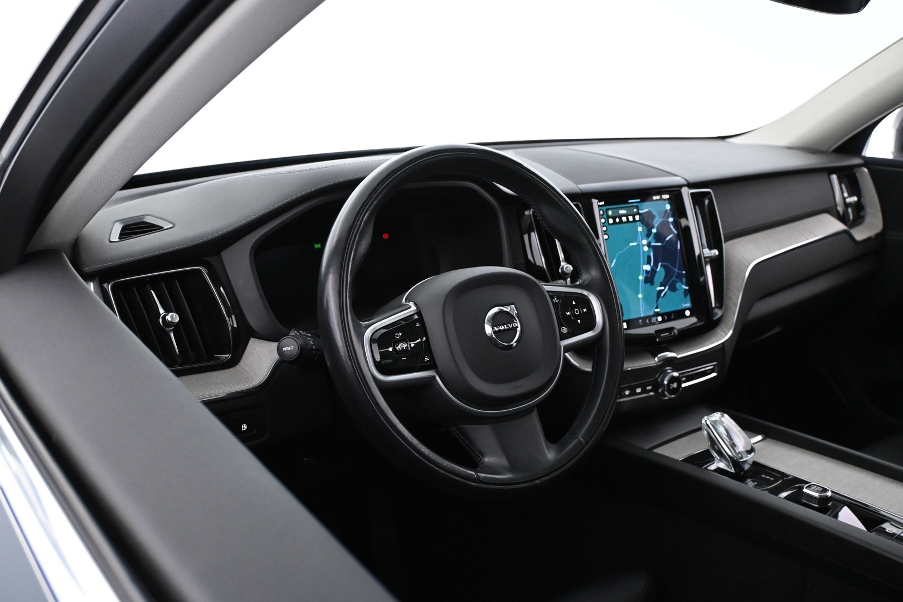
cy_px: 301
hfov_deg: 57.2
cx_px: 452
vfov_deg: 40.0
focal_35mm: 33
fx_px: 828
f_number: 4
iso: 4500
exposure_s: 1/40
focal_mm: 22
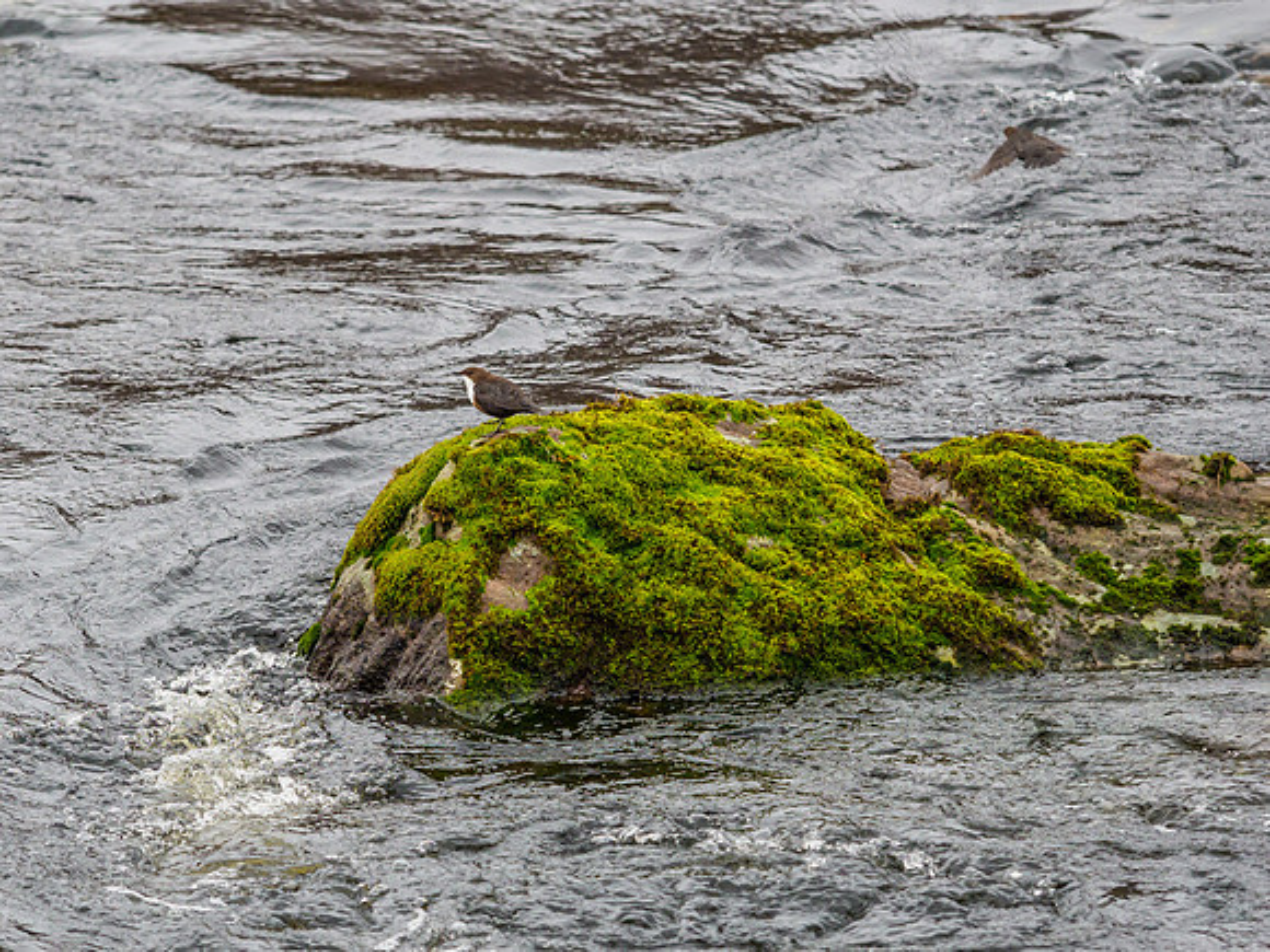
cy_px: 441
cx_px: 505
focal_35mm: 435
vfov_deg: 3.4
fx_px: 15974
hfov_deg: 4.6
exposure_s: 1/1000
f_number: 3.2
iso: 400
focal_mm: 150
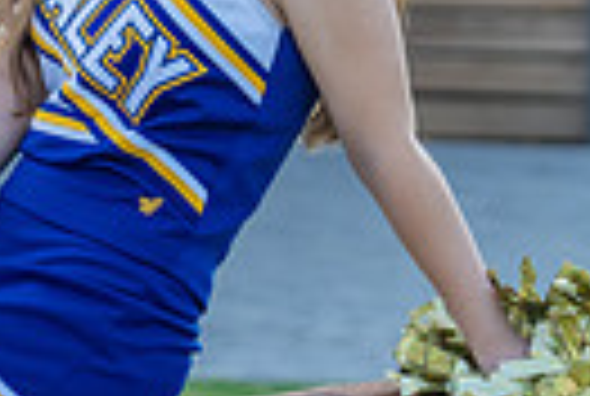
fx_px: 5224
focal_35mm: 318
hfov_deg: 6.5
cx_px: 81
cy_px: 169
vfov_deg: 4.3
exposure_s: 1/400
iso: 100
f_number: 3.2
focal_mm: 70
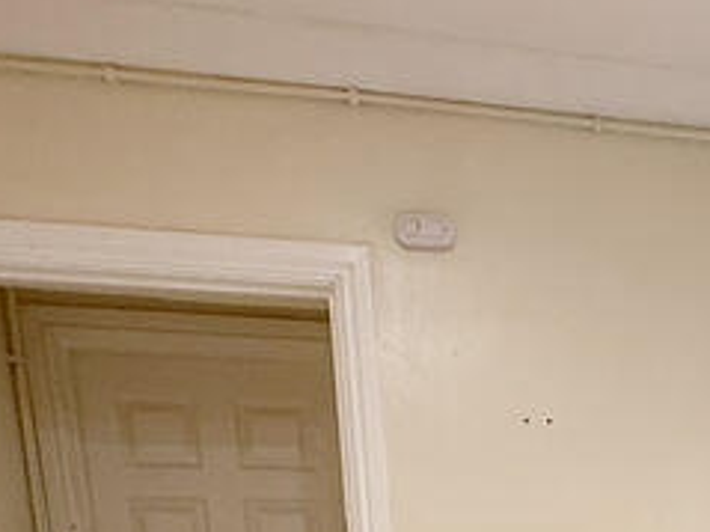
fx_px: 1230
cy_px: 904
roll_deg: -0.6
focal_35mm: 60
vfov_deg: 19.5
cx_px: 790
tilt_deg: -13.7
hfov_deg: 29.0
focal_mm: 2.22
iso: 100
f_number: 2.2
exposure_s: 1/99
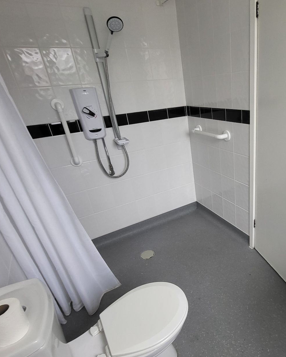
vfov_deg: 77.5
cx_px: 213
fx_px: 222
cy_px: 192
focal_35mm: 21
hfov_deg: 61.9
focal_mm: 1.74
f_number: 2.2
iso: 80
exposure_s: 1/50
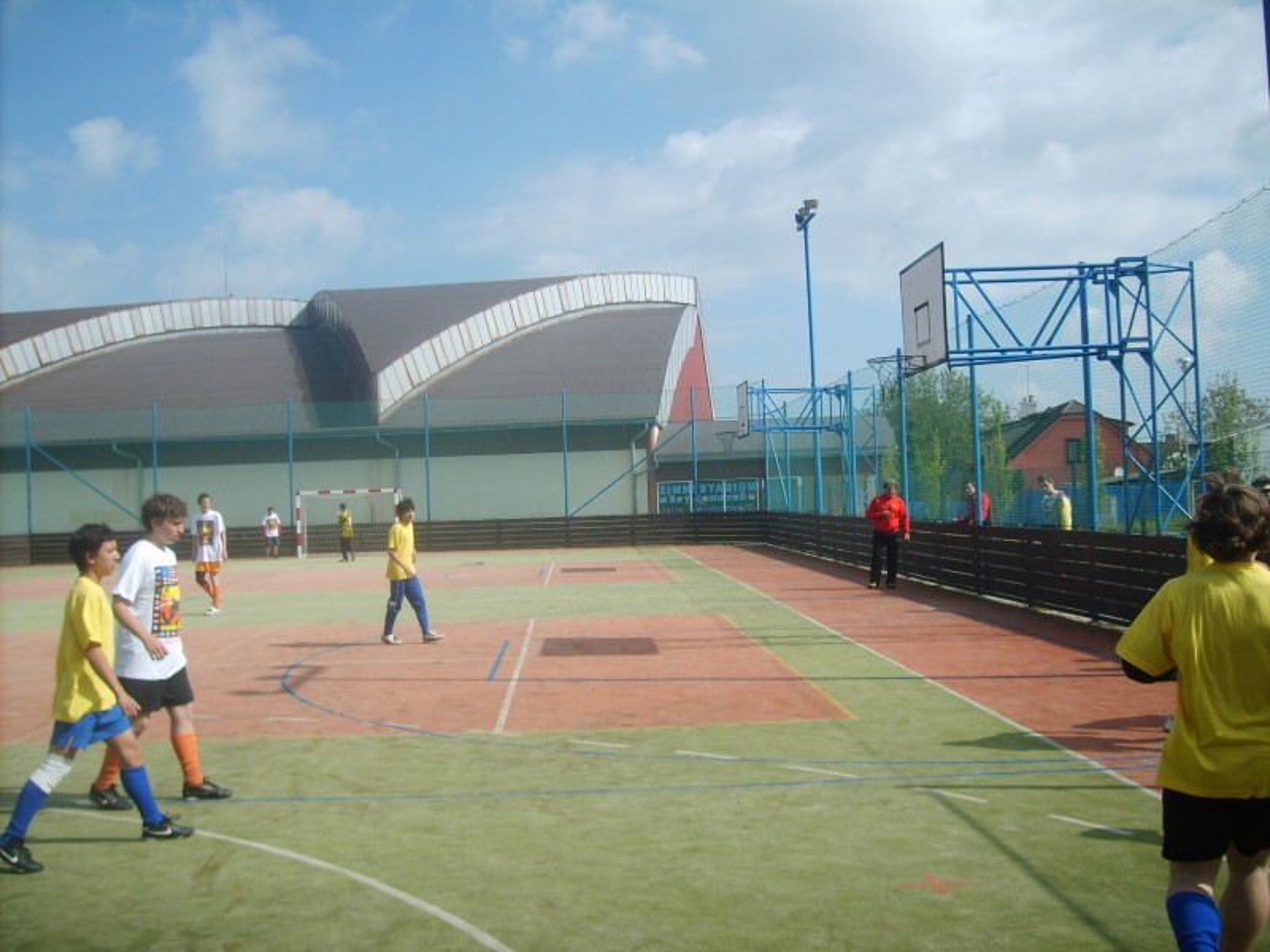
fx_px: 1284
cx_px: 635
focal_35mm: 35
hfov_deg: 52.6
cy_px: 476
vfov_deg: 40.7
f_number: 7.1
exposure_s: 1/250
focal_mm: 5.8
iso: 50
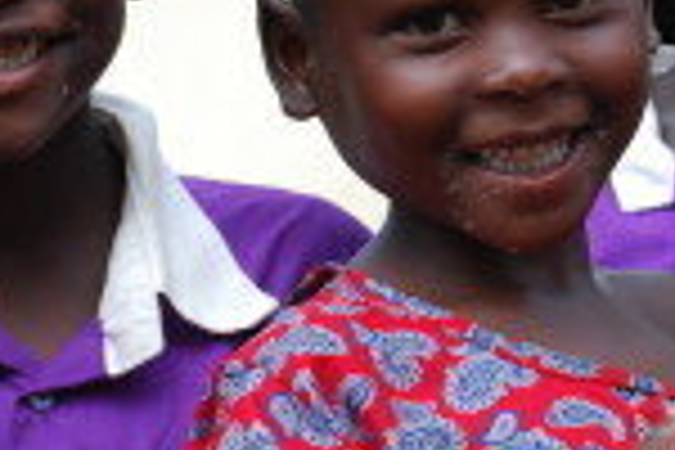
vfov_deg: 5.2
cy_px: 317
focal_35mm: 264
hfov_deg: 7.8
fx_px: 4942
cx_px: 338
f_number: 5.6
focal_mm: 55
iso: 100
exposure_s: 1/125
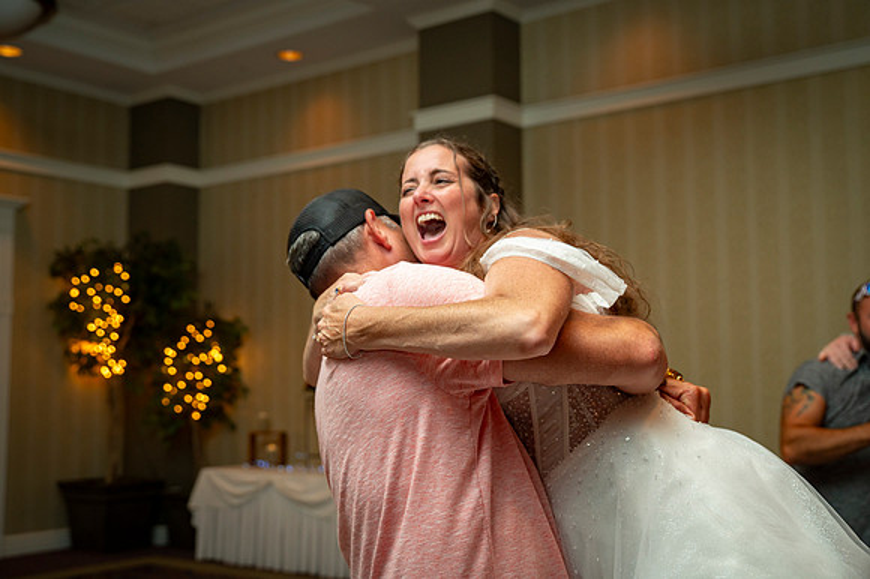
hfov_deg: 42.1
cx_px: 435
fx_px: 1130
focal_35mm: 47
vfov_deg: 28.8
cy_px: 290
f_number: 3.2
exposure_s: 1/60
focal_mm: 45
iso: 800
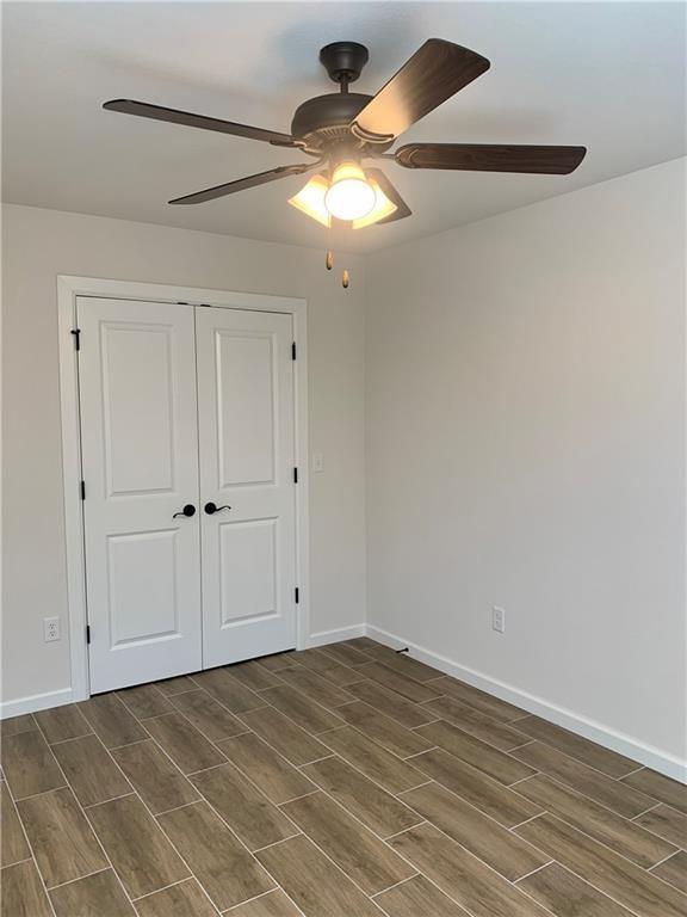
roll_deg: +0.8
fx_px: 688
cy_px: 458
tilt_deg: -3.6
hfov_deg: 53.1
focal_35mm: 26
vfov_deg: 67.3
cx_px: 344
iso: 50
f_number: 1.8
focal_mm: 4.25
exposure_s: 1/60
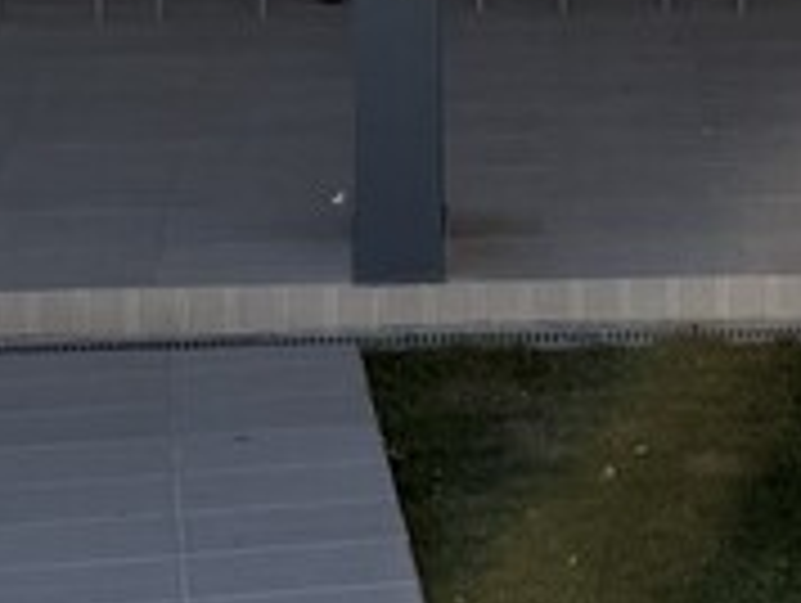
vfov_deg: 10.0
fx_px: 3198
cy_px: -576
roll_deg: +1.2
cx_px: 486
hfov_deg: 14.3
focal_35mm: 138
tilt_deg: -7.4
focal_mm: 6.76
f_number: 1.78
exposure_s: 1/3425
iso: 100
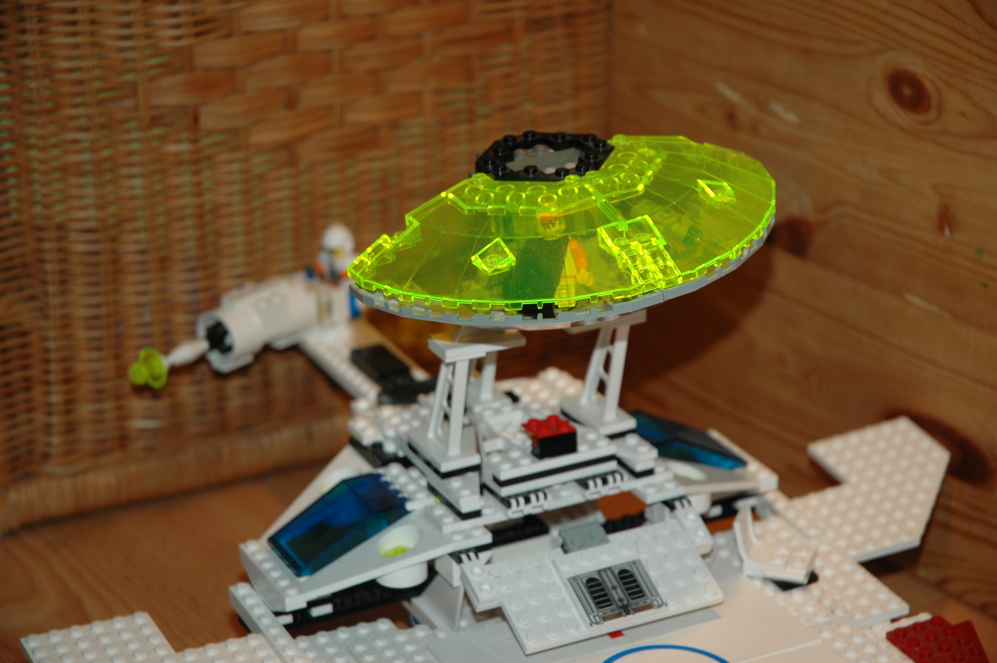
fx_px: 2905
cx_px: 498
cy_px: 332
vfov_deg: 13.0
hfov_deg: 19.5
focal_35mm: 105
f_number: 4.5
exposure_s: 1/60
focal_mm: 70
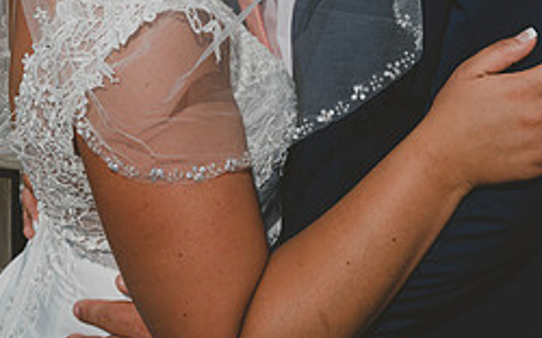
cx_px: 261
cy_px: -115
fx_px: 797
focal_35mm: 54
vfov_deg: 21.4
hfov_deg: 37.5
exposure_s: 1/500
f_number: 8
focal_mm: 29.5
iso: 100
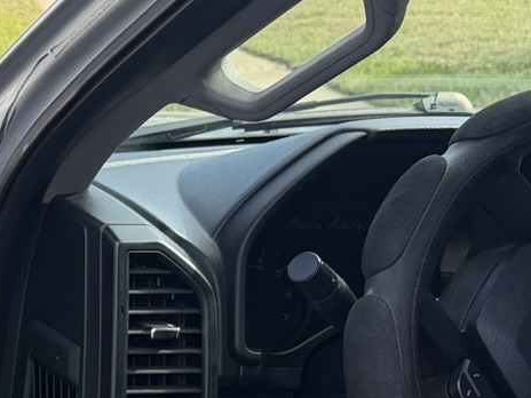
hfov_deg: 16.7
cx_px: -292
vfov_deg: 13.2
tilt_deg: -22.6
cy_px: 586
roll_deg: -0.1
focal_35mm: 106
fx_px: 1626
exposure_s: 1/695
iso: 80
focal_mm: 6.76
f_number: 1.78
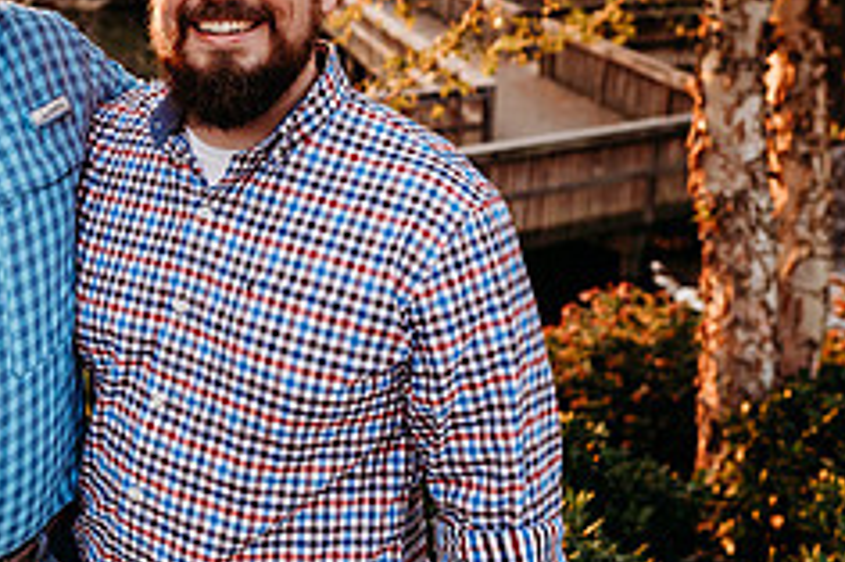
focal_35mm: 59
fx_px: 1384
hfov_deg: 32.2
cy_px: 159
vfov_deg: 22.8
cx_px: 75
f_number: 3.2
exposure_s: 1/200
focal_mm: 24
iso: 320
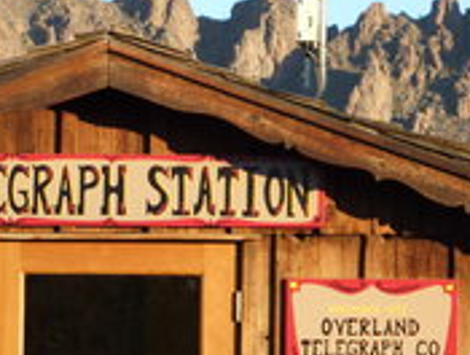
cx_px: 97
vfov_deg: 5.0
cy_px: 325
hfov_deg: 6.6
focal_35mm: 300
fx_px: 4082
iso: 80
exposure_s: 1/125
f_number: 4.5
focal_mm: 22.5
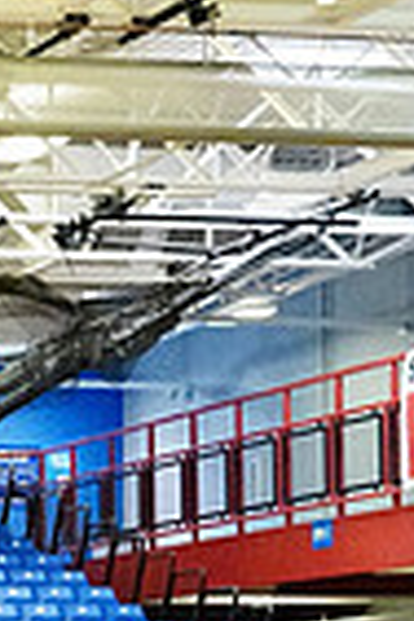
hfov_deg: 7.0
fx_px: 3122
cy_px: 769
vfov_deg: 11.1
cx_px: -722
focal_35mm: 181
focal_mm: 44
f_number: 4
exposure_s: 1/1000
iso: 25600
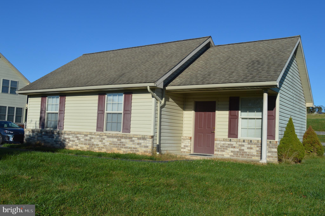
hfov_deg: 53.2
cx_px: 162
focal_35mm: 36
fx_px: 325
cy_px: 108
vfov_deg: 36.8
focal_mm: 24
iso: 100
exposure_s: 1/320
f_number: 9
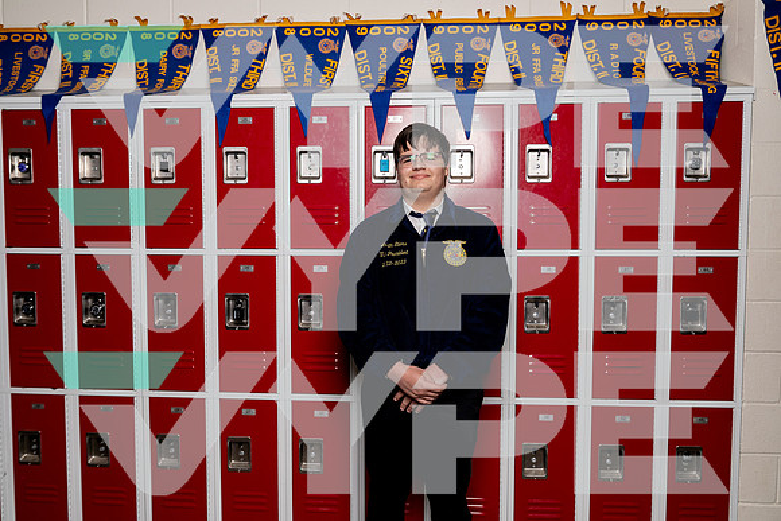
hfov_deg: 65.5
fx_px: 608
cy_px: 260
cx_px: 390
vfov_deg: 46.4
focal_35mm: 28
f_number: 5.6
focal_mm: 28
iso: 160
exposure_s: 1/250
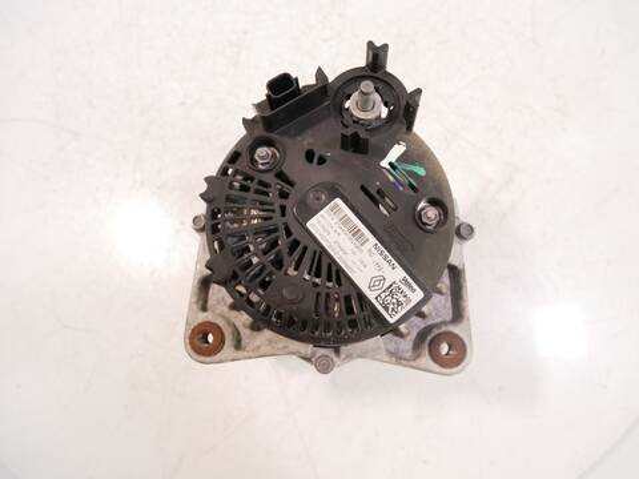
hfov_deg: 71.6
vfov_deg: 56.8
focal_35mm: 24
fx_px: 443
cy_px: 240
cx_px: 320
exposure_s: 1/125
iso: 1600
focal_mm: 12
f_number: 3.5
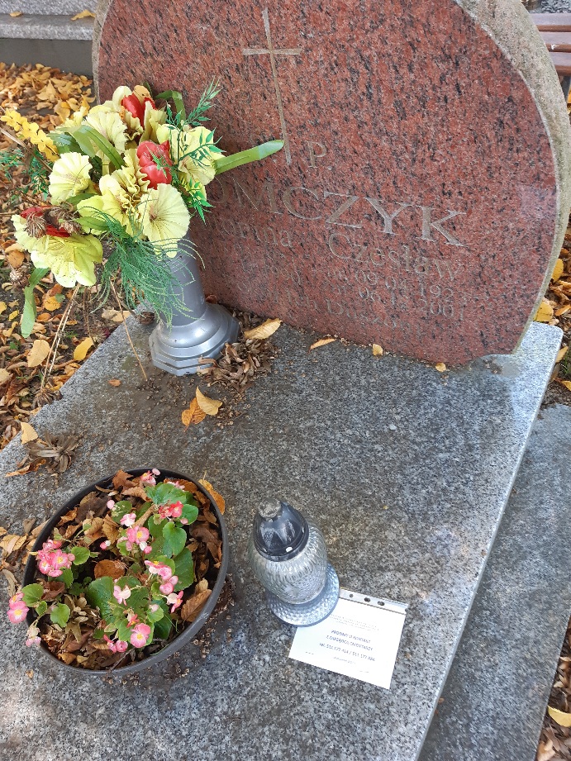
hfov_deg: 53.1
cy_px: 380
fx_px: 572
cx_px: 286
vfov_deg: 67.3
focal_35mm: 26
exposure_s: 1/50
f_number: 1.7
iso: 64
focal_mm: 3.92
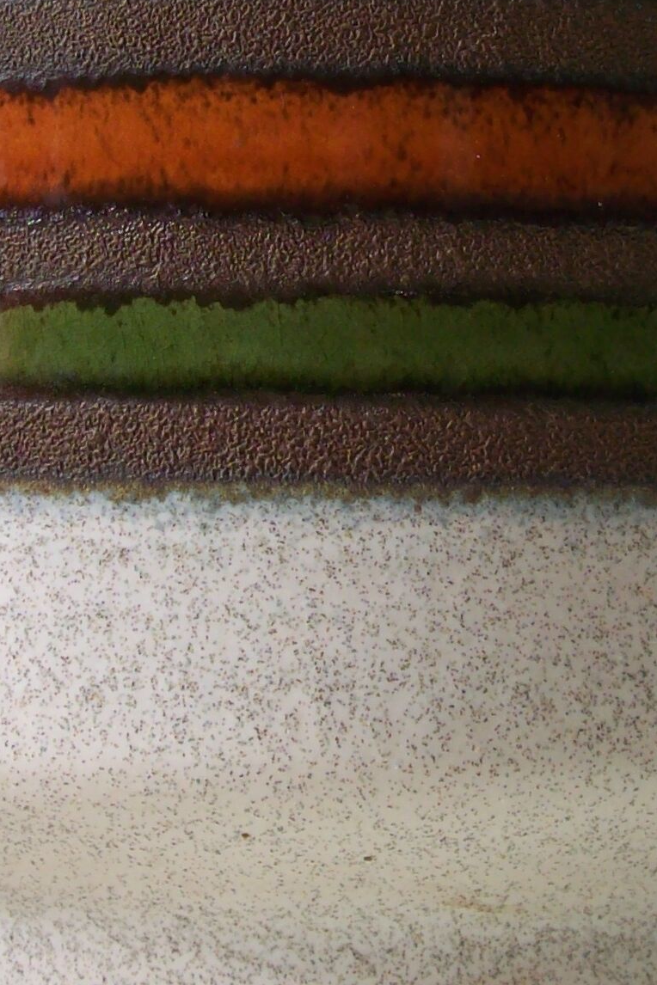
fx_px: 2546
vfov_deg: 21.8
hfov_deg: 14.7
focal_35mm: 93
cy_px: 284
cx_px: 379
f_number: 2.7
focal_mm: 6
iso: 80
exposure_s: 1/78.1
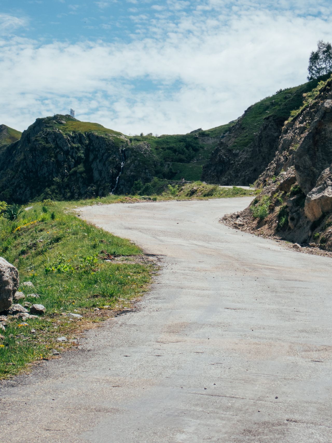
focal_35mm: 100
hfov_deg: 14.8
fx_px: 1279
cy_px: 222
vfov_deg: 19.6
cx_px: 166
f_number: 6.3
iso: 100
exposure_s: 1/400
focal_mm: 18
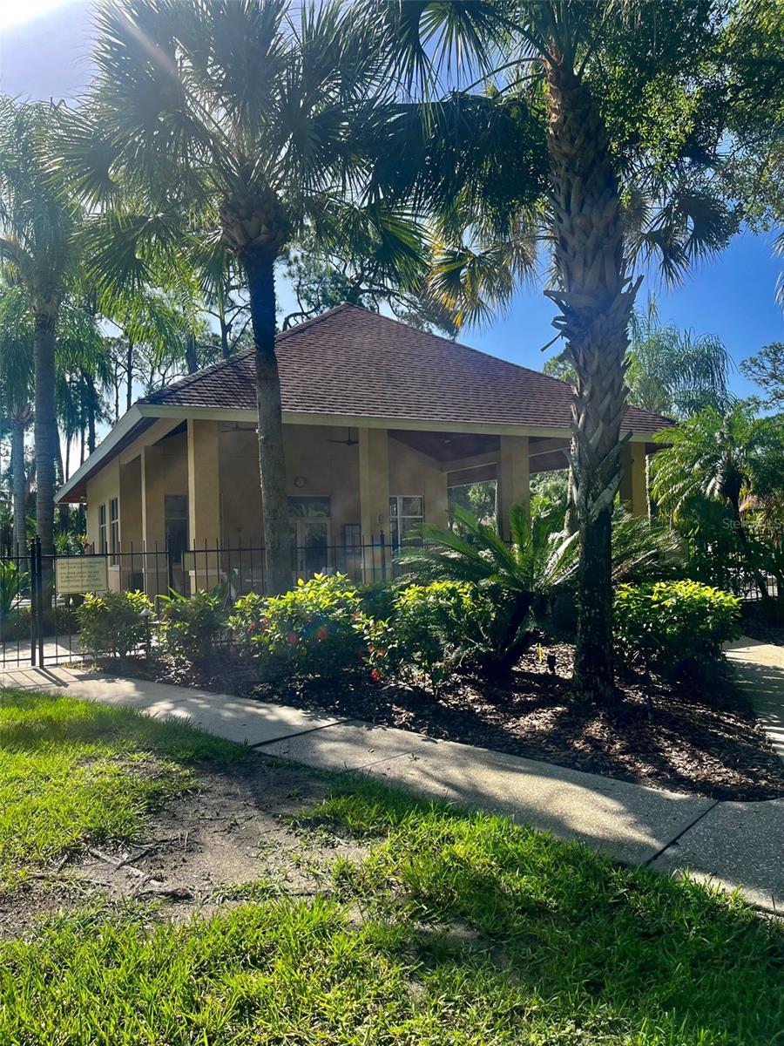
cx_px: 392
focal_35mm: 26
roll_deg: +1.9
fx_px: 785
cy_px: 523
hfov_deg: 53.1
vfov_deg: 67.3
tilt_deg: +2.4
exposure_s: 1/1558
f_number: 1.6
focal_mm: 5.1
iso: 50
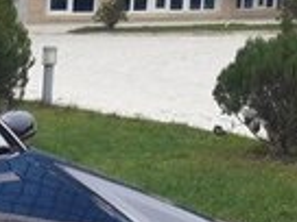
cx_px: -168
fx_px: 1167
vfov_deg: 10.7
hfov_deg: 13.5
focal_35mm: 136
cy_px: 282
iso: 40
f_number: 1.9
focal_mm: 3.7
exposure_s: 1/146
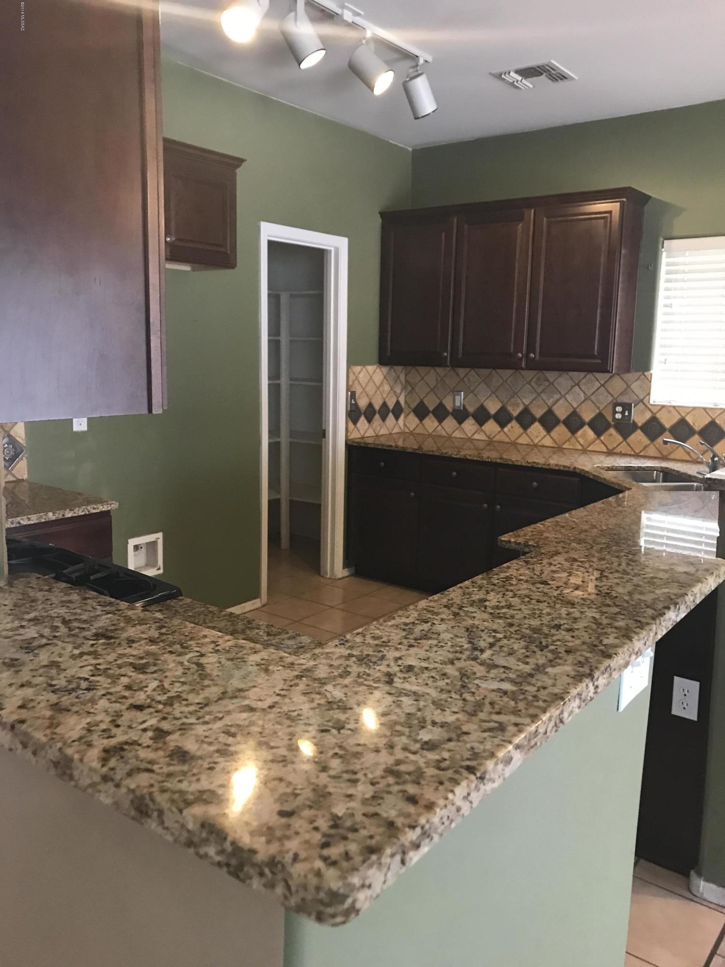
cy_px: 484
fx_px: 782
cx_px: 362
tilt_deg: -10.0
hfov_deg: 49.7
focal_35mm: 28
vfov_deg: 63.4
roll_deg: -1.4
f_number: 1.8
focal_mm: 3.99
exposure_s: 1/15
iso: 80
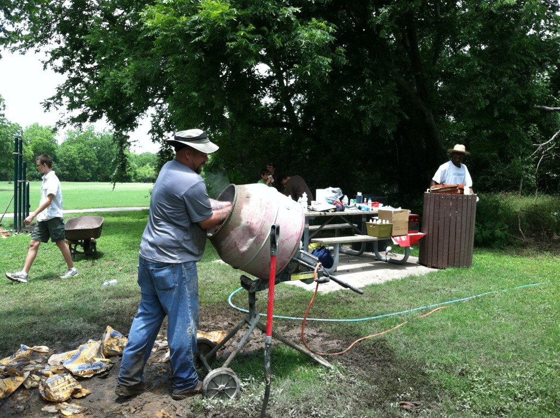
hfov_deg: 52.7
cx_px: 280
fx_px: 565
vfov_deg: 40.6
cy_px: 209
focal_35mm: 35
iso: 80
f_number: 2.8
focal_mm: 3.85
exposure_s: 1/290
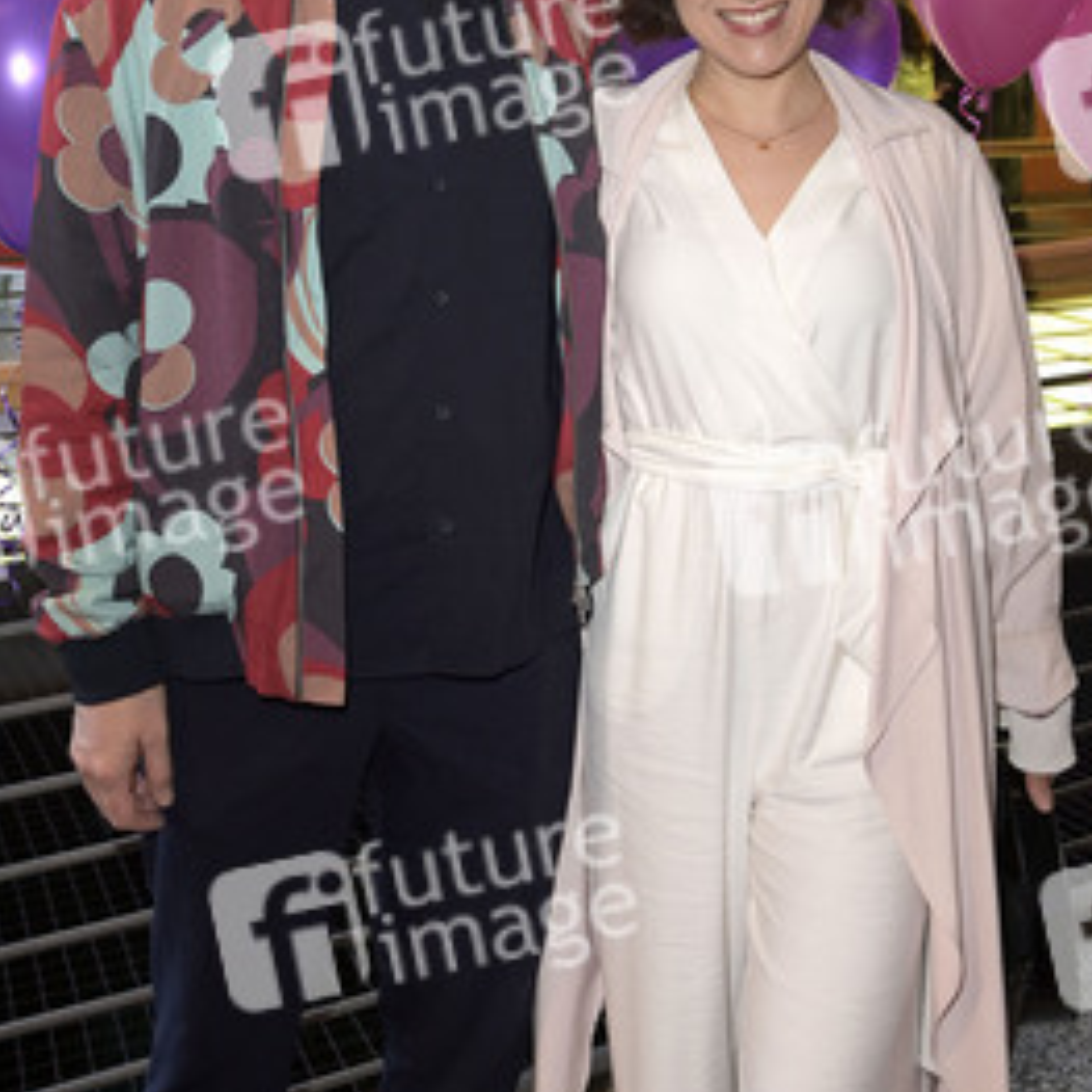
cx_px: 544
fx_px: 1428
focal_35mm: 40
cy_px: 291
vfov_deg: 40.8
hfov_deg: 41.9
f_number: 5.6
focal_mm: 31
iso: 1600
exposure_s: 1/80
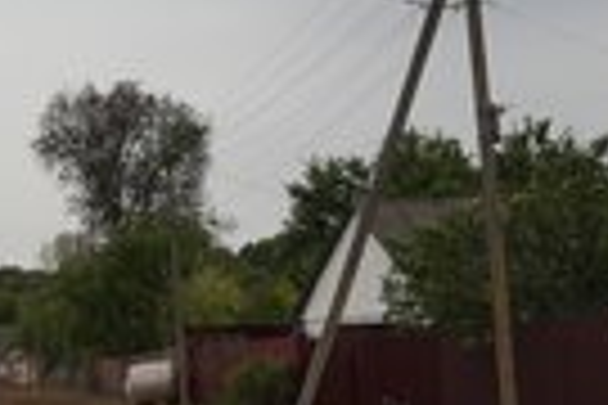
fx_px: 1858
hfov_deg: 18.1
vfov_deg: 12.4
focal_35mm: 110
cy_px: 259
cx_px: -14
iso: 125
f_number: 4
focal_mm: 37
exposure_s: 1/60
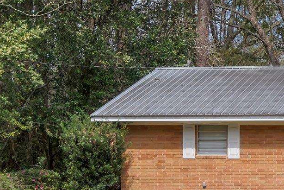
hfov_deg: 15.6
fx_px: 947
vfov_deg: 11.4
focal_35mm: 120
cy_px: 147
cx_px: 441
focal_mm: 24
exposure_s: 1/950
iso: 250
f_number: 8
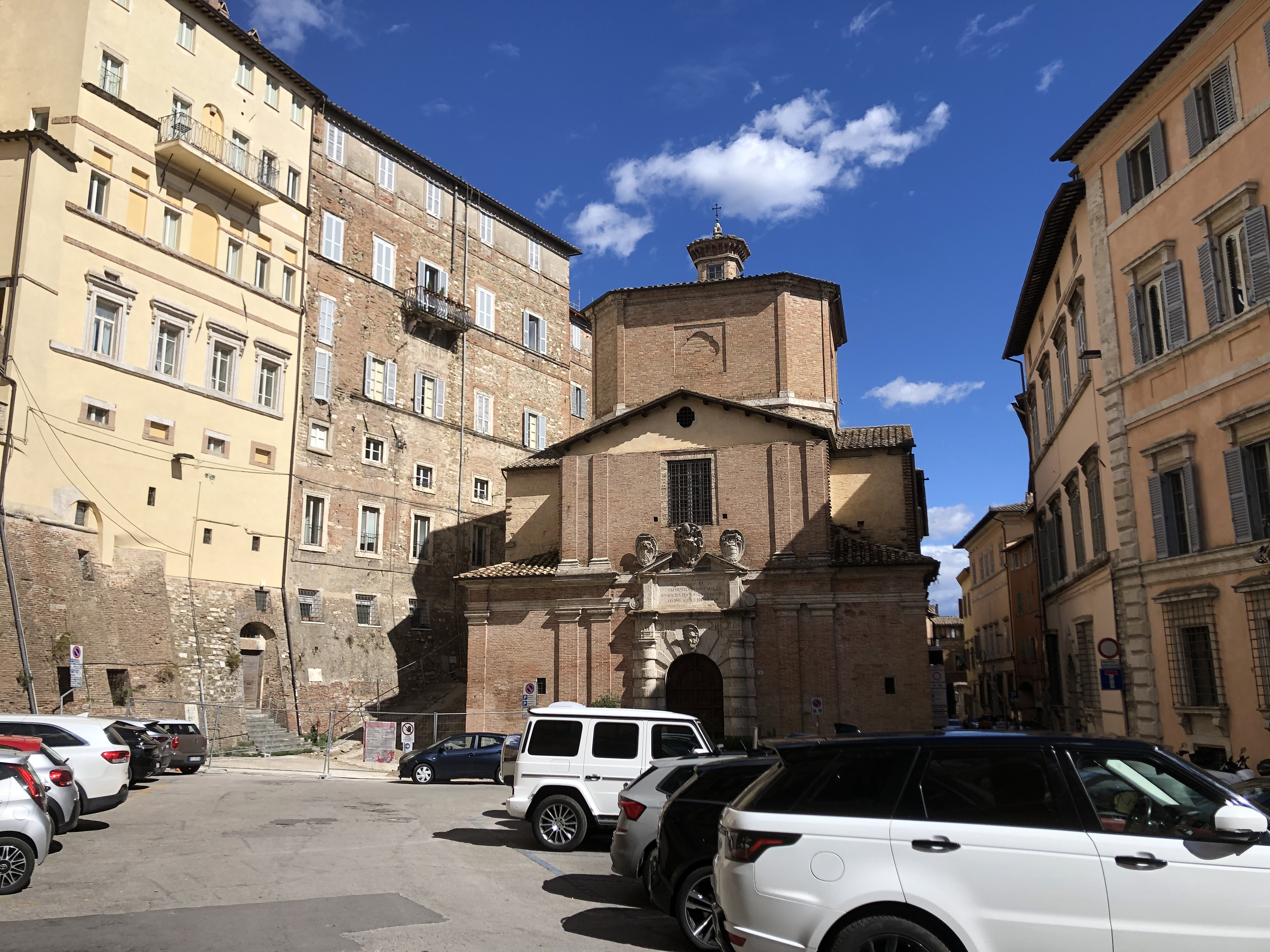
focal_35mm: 28
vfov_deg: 49.7
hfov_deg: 63.4
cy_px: 476
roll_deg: +1.5
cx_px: 635
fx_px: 1027
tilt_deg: +11.5
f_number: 1.8
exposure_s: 1/3247
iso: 25
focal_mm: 4
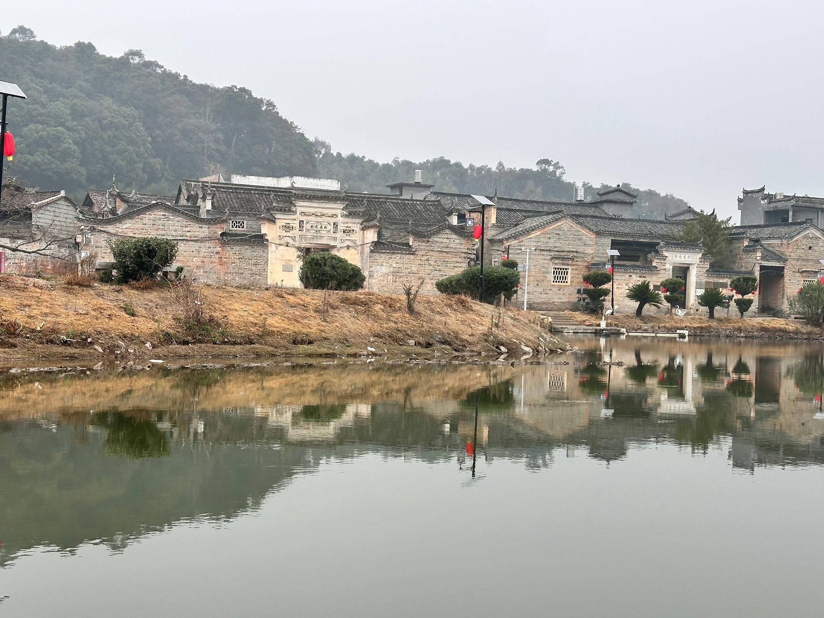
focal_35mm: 48
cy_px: 309
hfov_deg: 39.7
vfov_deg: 30.3
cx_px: 412
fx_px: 1143
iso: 64
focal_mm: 6.86
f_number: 1.78
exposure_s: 1/1848
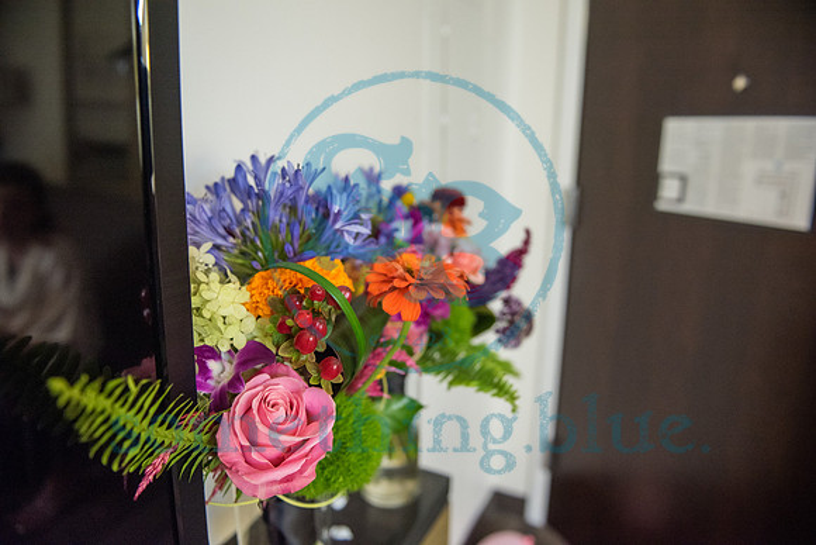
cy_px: 272
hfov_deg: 73.7
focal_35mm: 24
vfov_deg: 53.2
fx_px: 544
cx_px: 408
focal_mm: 24
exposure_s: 1/80
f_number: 2.8
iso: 1600
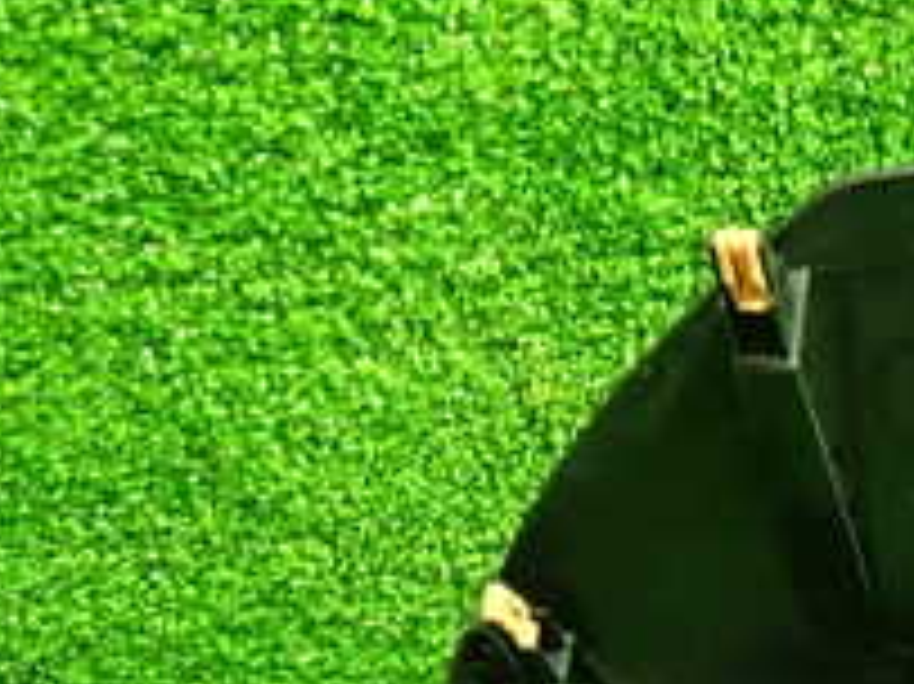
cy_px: 882
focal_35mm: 74
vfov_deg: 18.5
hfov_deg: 23.2
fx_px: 1953
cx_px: 1207
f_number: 2
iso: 800
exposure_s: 1/30
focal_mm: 4.5
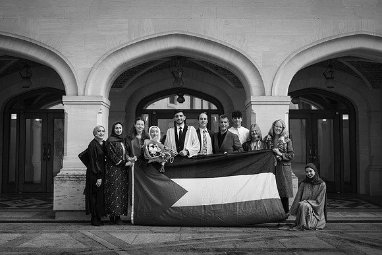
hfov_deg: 46.2
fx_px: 448
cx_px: 192
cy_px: 122
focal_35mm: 42
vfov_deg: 31.8
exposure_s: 1/640
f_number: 3.5
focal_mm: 40
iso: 200
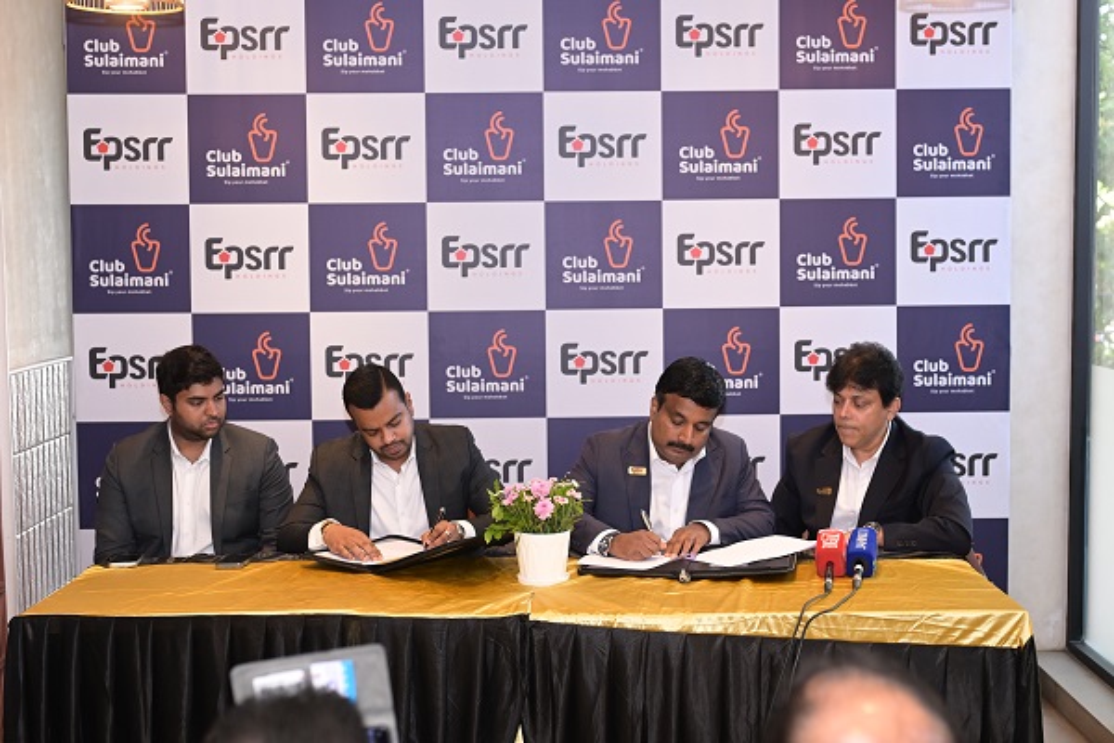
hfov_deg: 39.6
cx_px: 557
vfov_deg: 27.0
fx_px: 1547
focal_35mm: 50
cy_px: 372
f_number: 4
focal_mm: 50
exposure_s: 1/160
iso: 1000
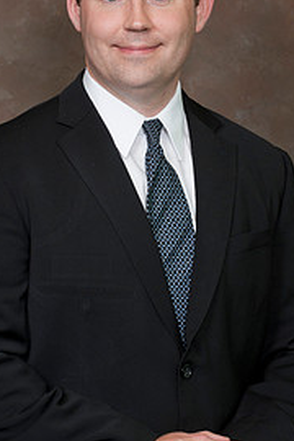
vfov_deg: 9.9
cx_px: 143
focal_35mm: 208
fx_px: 2548
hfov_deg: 6.6
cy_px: 157
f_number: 5.6
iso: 320
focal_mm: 125
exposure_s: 1/100
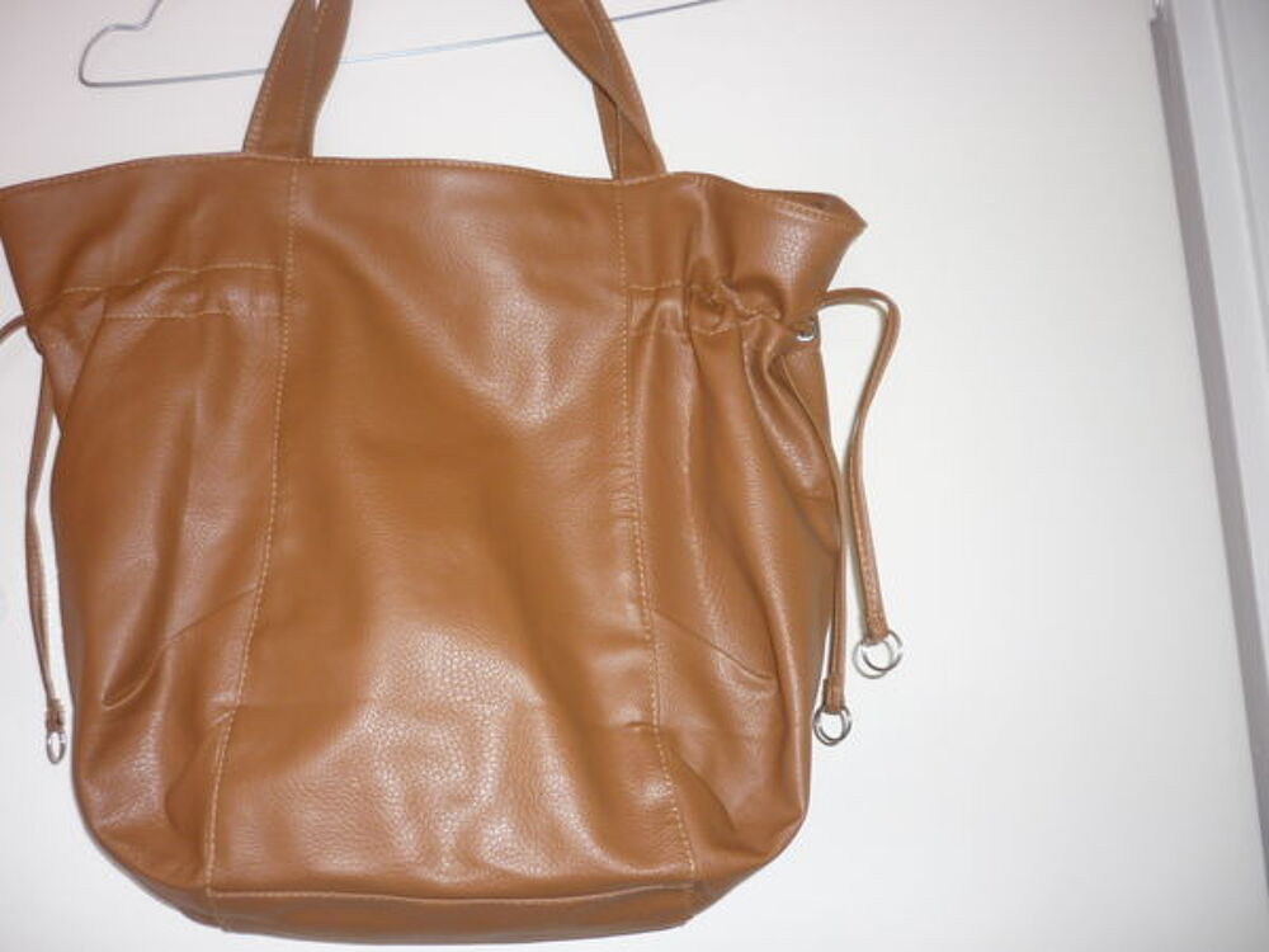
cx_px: 634
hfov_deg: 55.4
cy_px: 476
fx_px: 1210
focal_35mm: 33
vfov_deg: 42.9
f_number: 2.8
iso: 100
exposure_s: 1/30
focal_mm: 5.5
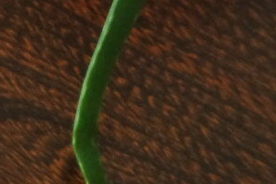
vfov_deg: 3.4
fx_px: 3043
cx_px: -418
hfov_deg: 5.0
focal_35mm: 397
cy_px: -187
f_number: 6.3
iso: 1600
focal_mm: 45
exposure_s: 1/100
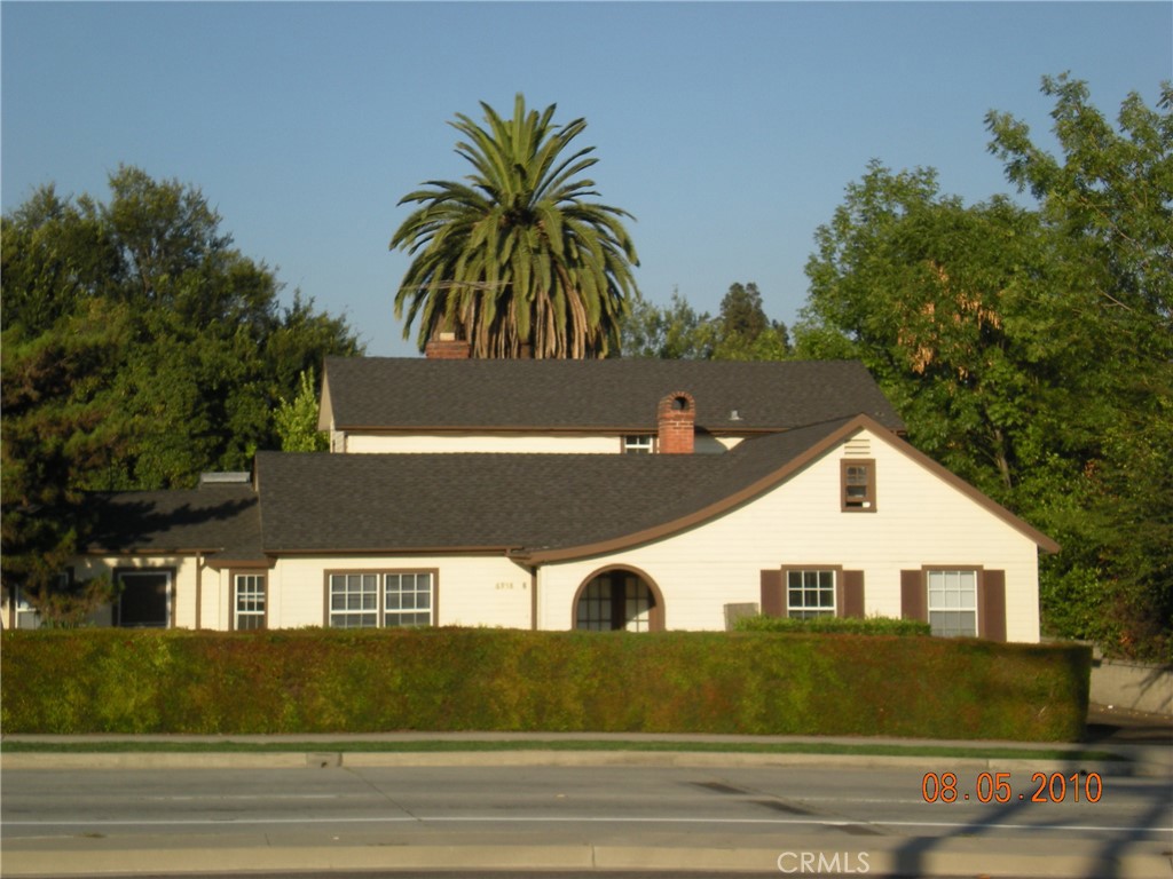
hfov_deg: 26.3
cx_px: 586
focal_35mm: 74
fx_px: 2508
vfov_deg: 19.9
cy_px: 440
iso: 64
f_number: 6.5
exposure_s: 1/260
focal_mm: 12.3
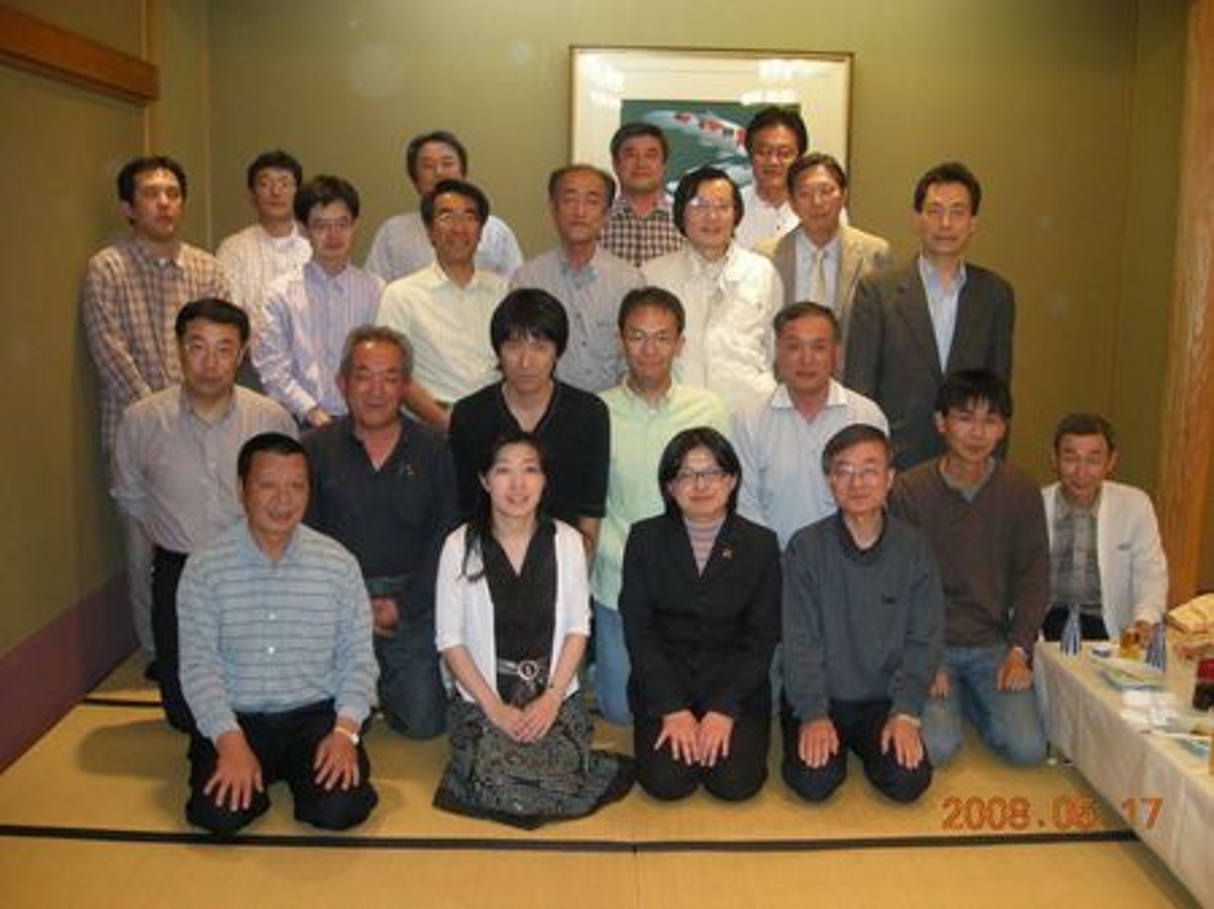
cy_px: 454
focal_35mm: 35
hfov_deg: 52.7
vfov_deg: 40.7
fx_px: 1227
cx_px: 607
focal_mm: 5.7
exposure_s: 1/30
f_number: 2.8
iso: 228
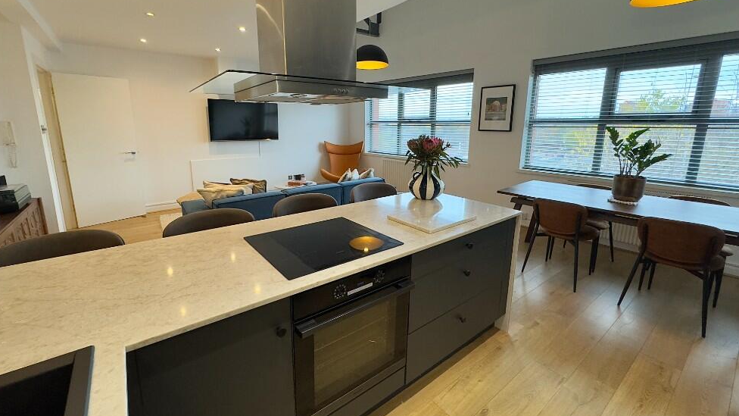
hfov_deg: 99.3
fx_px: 314
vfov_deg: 66.9
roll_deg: -0.3
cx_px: 354
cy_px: 184
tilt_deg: -10.8
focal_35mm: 16
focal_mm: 2.22
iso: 200
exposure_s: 1/100
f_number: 2.2
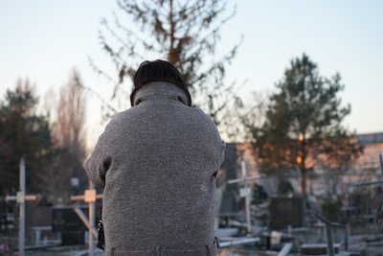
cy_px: 128
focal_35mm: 75
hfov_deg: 27.0
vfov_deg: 18.2
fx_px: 798
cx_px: 192
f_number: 4
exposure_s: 1/80
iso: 100
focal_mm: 75
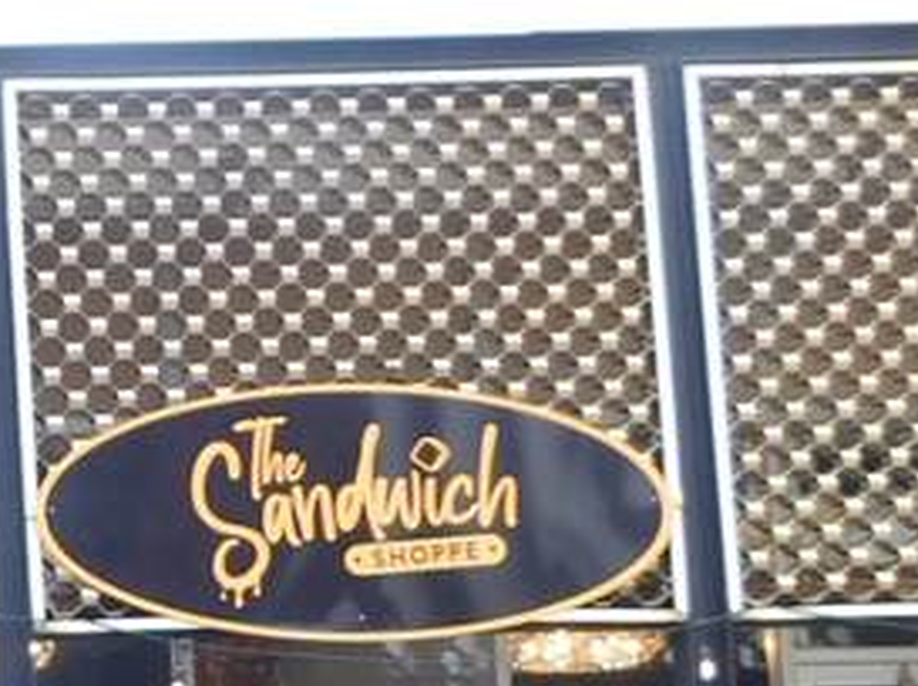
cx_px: -878
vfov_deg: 13.5
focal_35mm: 108
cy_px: 689
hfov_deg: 15.1
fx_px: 2860
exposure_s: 1/125
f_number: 3
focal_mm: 4
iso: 125
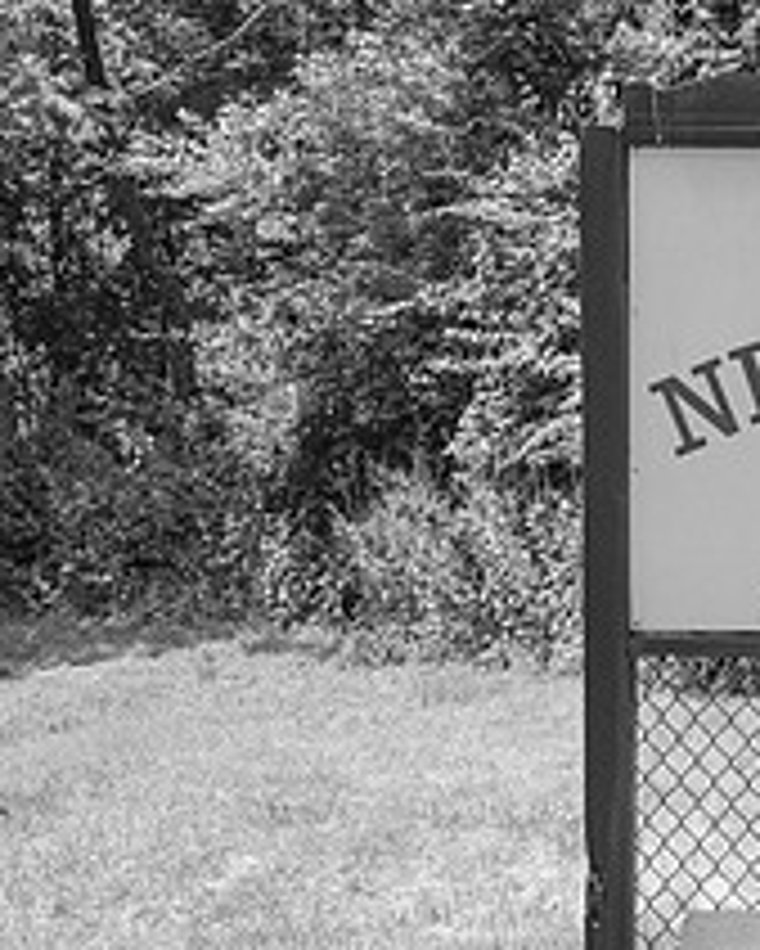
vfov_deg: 20.6
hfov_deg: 15.4
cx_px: 1120
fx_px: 2613
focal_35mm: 93
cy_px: 511
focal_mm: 36
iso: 400
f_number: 8
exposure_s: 1/500
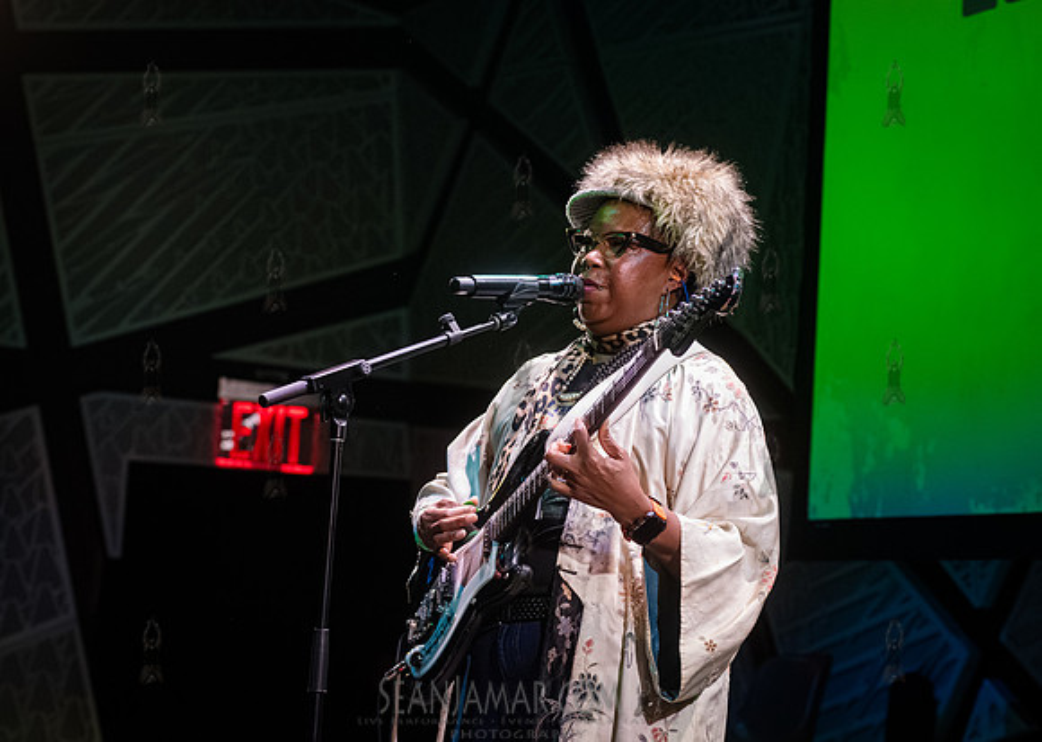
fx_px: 3240
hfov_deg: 18.3
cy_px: 319
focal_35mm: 110
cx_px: 564
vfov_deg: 13.1
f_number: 5
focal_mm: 92
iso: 8000
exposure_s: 1/640
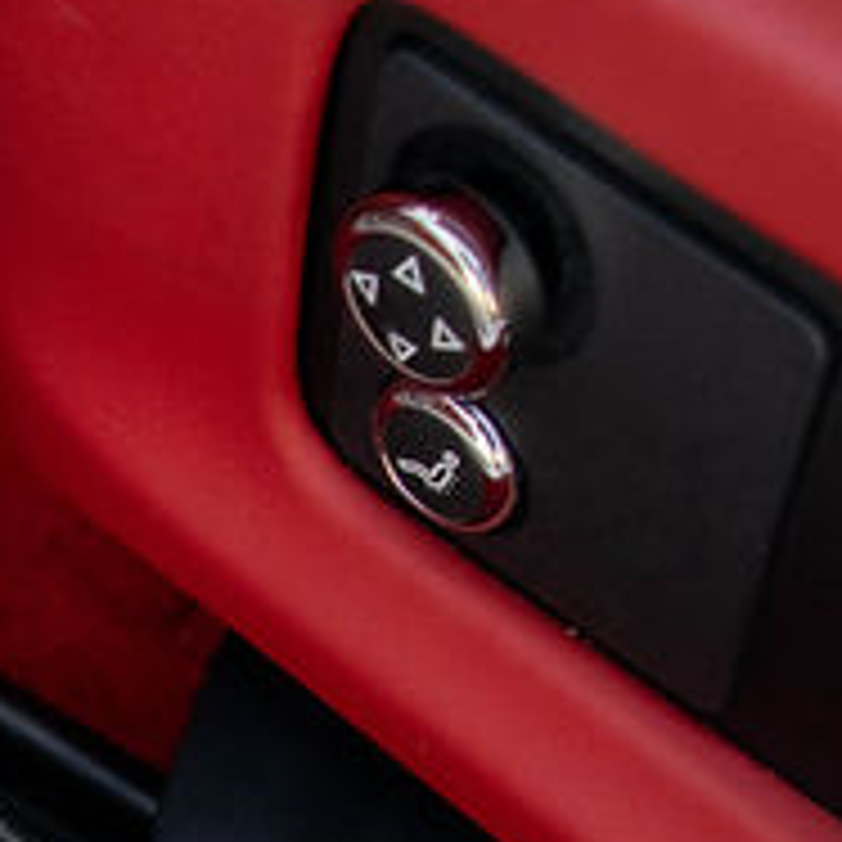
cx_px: -558
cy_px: 1398
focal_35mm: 126
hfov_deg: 12.8
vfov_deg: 12.8
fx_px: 3467
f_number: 5
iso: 400
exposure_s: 1/100
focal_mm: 18
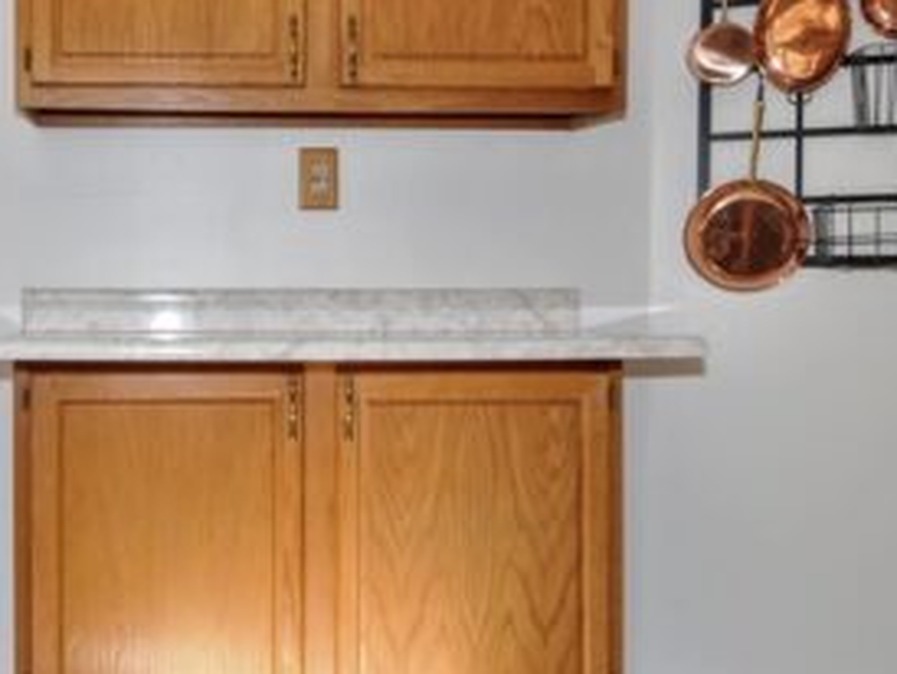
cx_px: 177
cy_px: 290
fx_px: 1089
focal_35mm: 42
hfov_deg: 42.7
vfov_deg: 34.3
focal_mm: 10
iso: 320
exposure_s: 1/60
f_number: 4.5
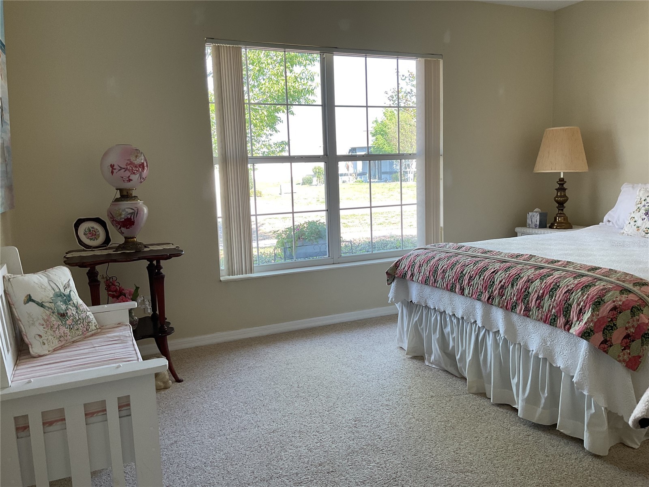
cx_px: 324
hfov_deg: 61.7
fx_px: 544
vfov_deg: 48.2
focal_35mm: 29
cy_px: 244
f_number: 1.8
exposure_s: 1/120
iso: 40
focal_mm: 3
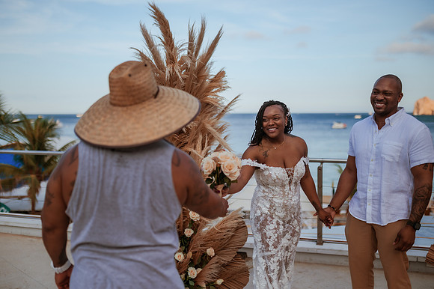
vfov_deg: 36.0
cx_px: 210
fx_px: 444
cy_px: 144
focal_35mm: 37
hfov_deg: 52.1
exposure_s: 1/8000
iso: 250
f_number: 1.4
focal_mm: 35
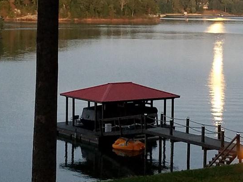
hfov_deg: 38.8
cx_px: 138
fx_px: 344
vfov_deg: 29.0
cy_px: 33
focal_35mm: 49
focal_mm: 4.2
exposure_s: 1/10
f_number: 1.7
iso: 250
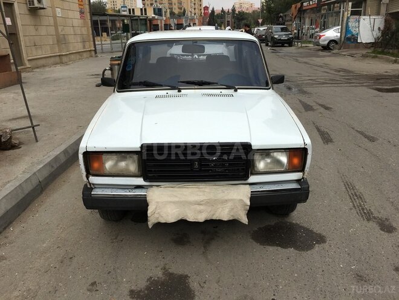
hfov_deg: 61.7
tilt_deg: -18.2
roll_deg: +1.1
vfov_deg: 48.2
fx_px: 334
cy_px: 150
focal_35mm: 29
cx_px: 200
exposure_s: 1/1202
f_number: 2.2
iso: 25
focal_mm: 4.15
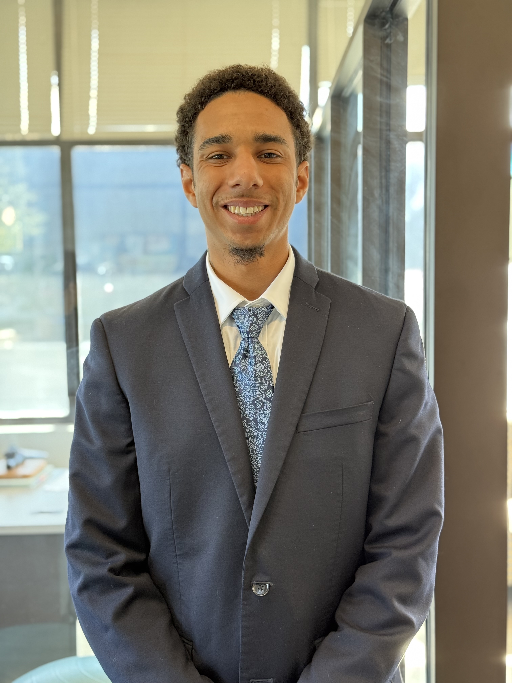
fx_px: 947
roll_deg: -0.2
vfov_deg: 39.7
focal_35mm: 48
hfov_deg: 30.3
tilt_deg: -4.8
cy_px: 342
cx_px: 256
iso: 320
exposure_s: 1/40
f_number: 1.78
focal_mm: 6.76
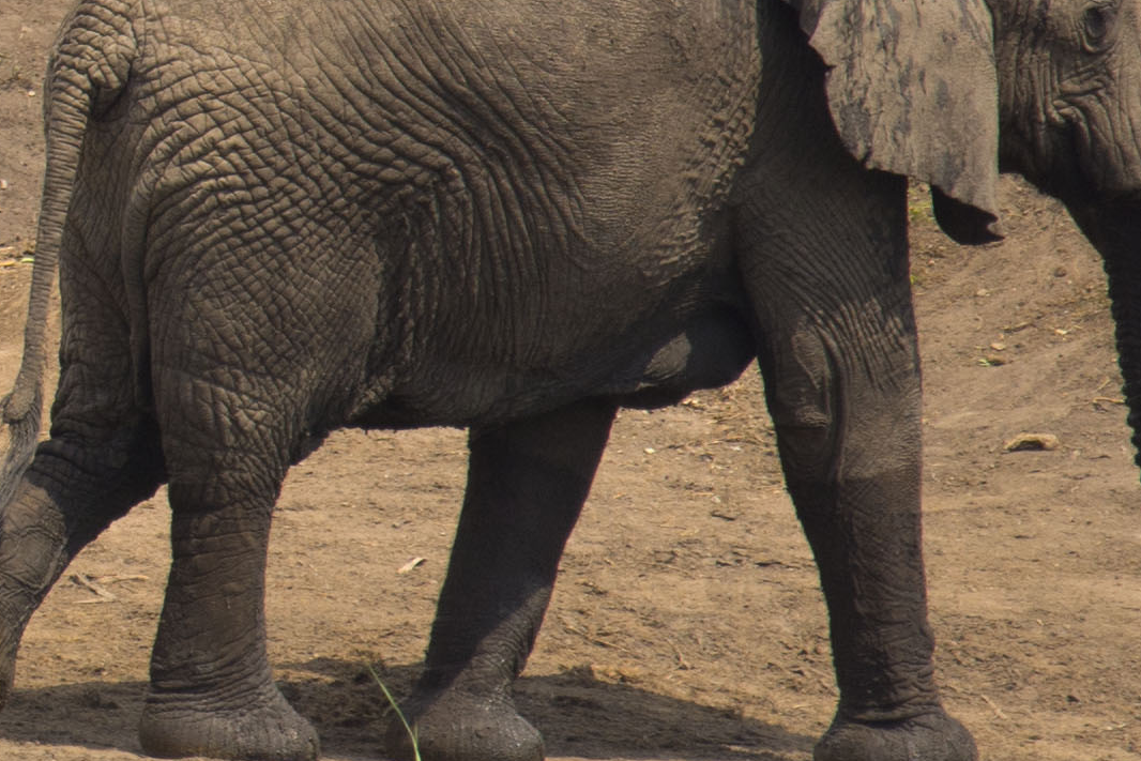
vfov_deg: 1.8
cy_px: 139
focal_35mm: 760
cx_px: -1300
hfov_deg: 2.7
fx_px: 24089
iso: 160
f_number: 6.3
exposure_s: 1/640
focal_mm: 90
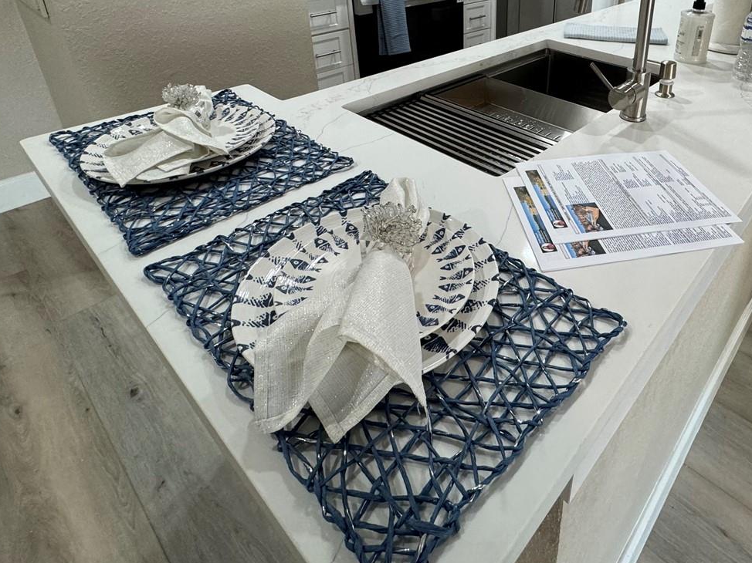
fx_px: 500
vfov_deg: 55.0
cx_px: 508
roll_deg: -2.5
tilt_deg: -24.8
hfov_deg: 71.5
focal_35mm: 23
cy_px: 116
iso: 250
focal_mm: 2.22
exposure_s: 1/120
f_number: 2.2
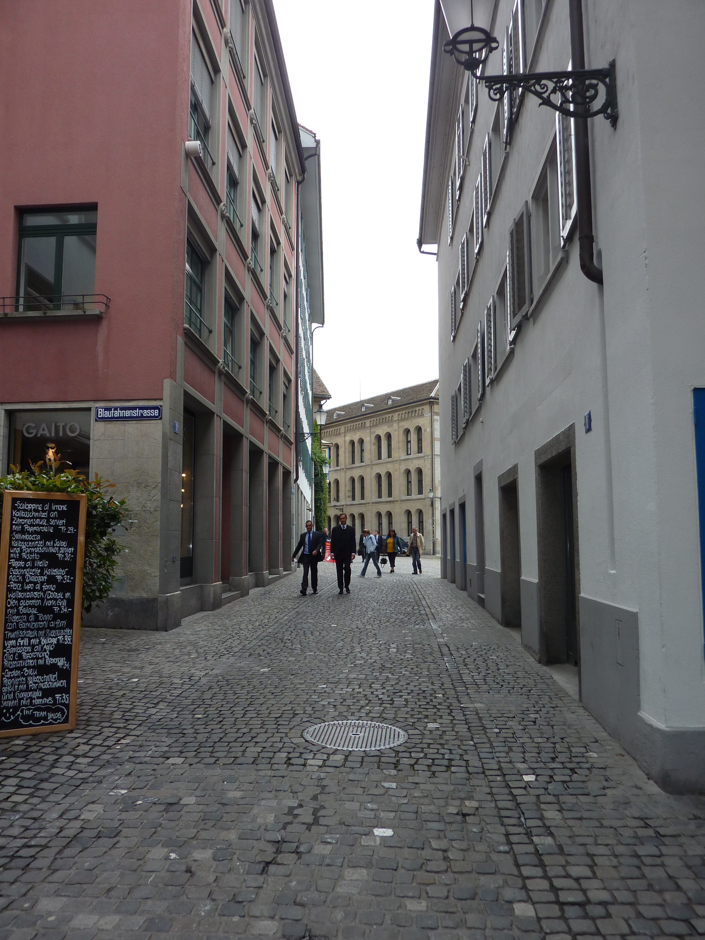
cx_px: 352
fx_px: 679
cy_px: 470
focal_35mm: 25
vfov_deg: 69.4
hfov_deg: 54.9
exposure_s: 1/200
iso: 100
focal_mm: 4.1
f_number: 4
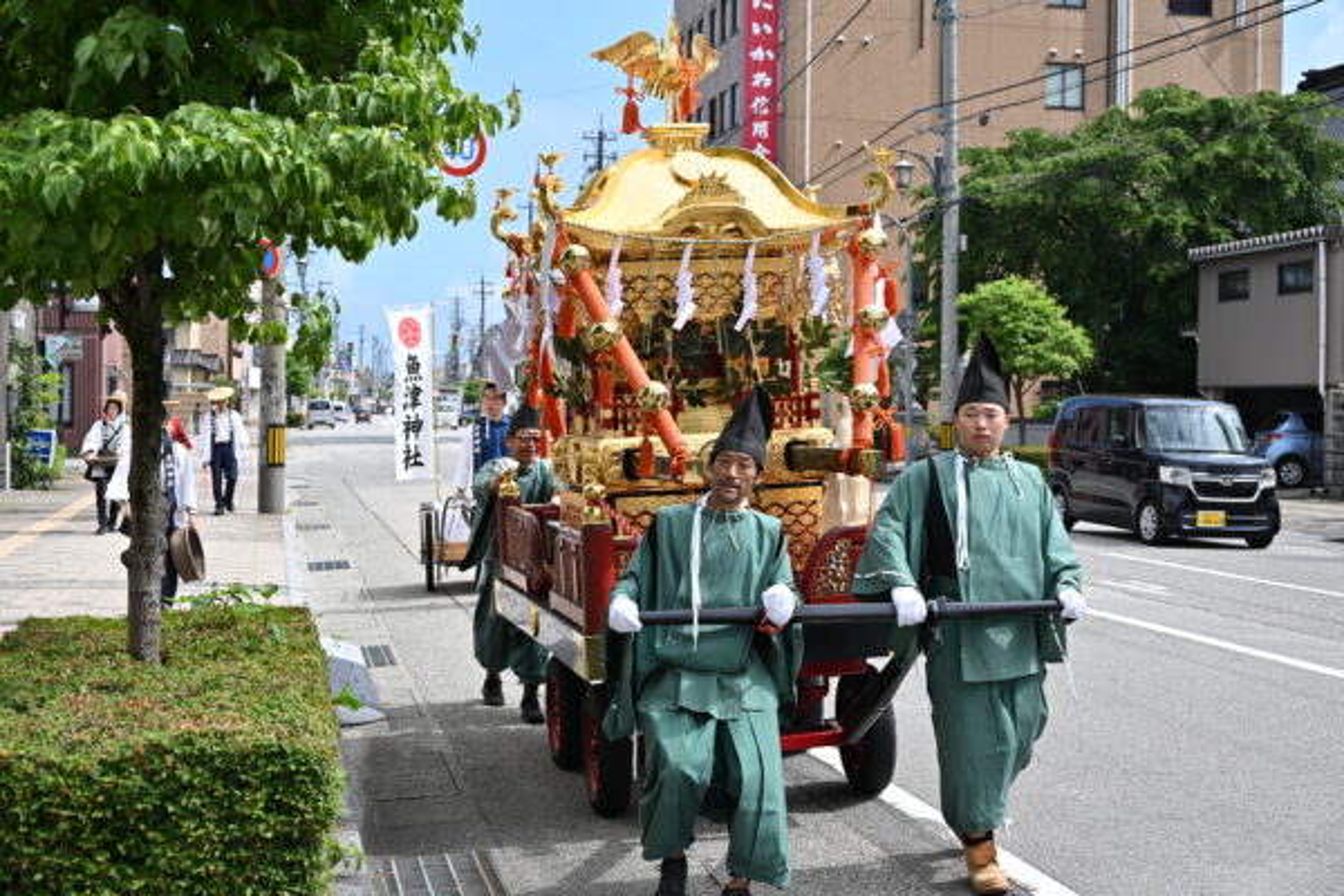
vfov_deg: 28.1
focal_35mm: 48
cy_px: 448
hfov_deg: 41.1
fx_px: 1792
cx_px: 672
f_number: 5.6
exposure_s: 1/1000
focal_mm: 48
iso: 220
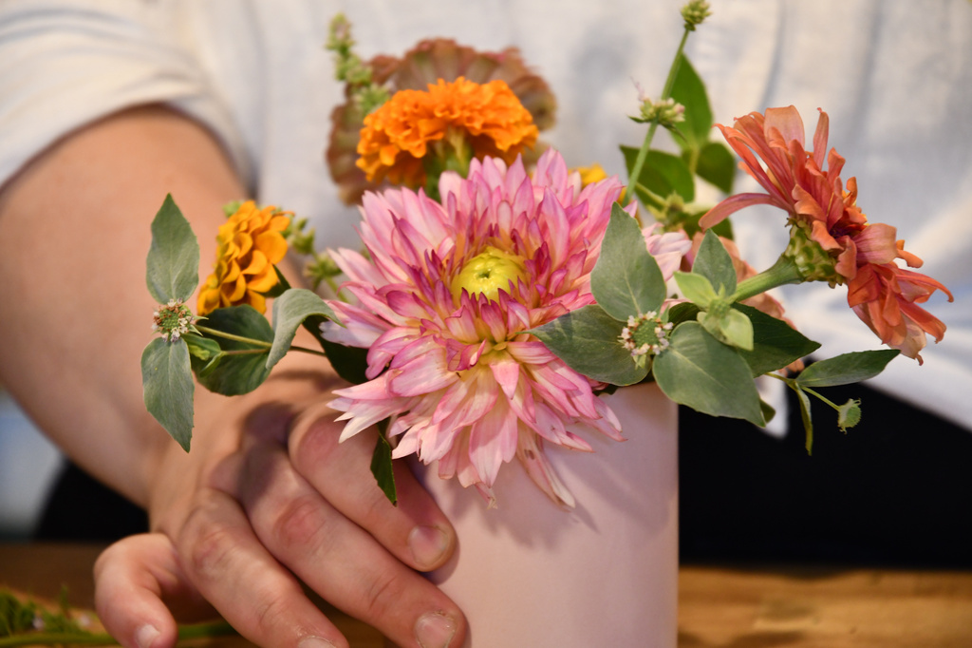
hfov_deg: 17.1
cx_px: 486
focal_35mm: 120
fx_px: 3239
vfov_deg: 11.4
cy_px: 324
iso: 1250
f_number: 4
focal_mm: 80
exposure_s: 1/60
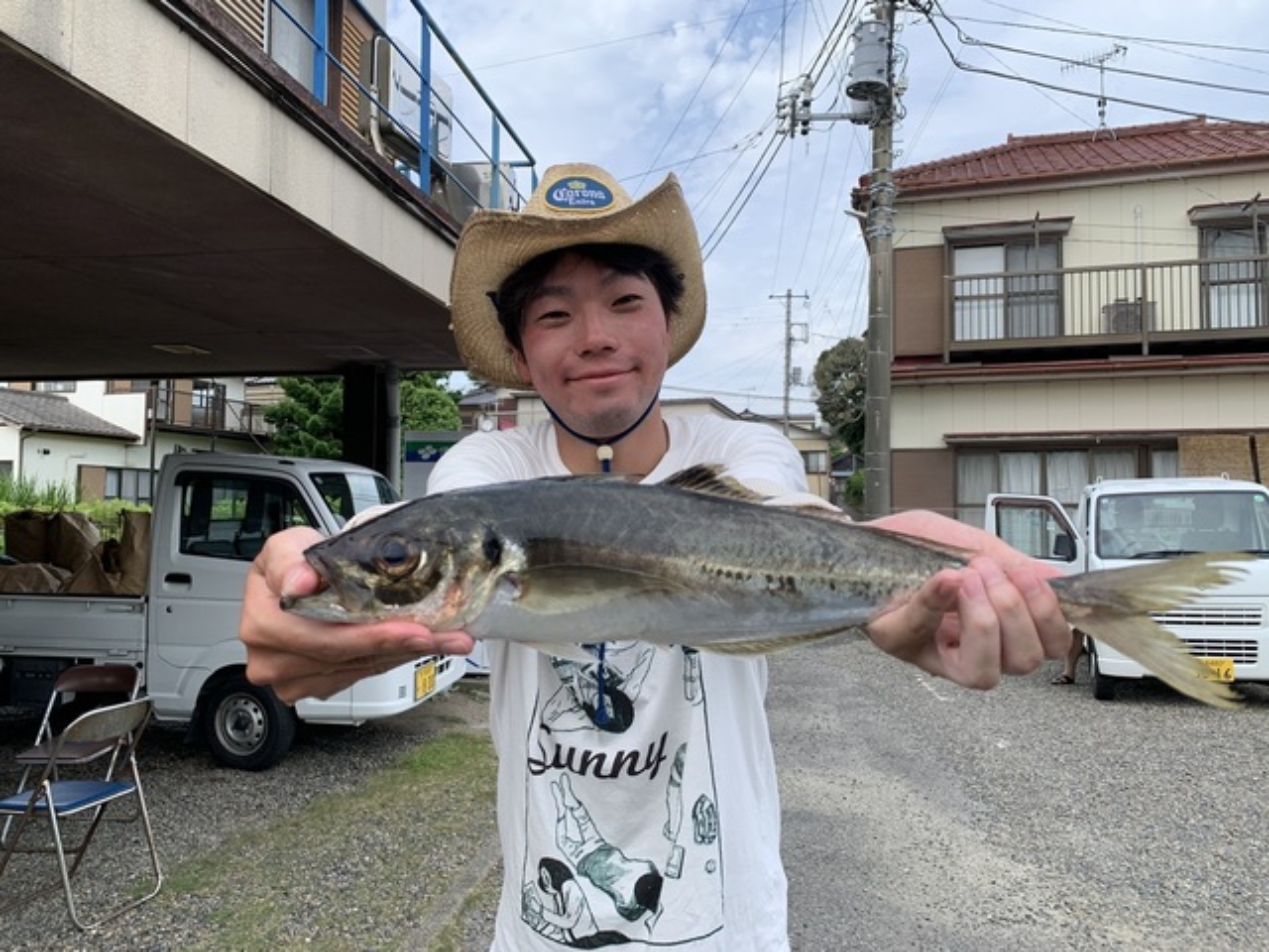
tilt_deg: +1.3
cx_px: 634
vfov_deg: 53.1
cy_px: 476
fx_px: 953
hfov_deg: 67.3
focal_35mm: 26
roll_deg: +0.4
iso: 25
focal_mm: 4.25
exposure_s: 1/981
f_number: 1.8
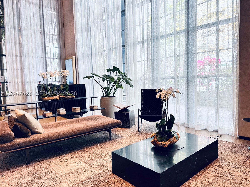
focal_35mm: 24
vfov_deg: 56.8
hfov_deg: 71.6
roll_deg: +1.3
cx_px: 125
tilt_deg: -4.8
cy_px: 94
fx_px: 173
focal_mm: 6.76
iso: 160
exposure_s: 1/60
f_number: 1.78
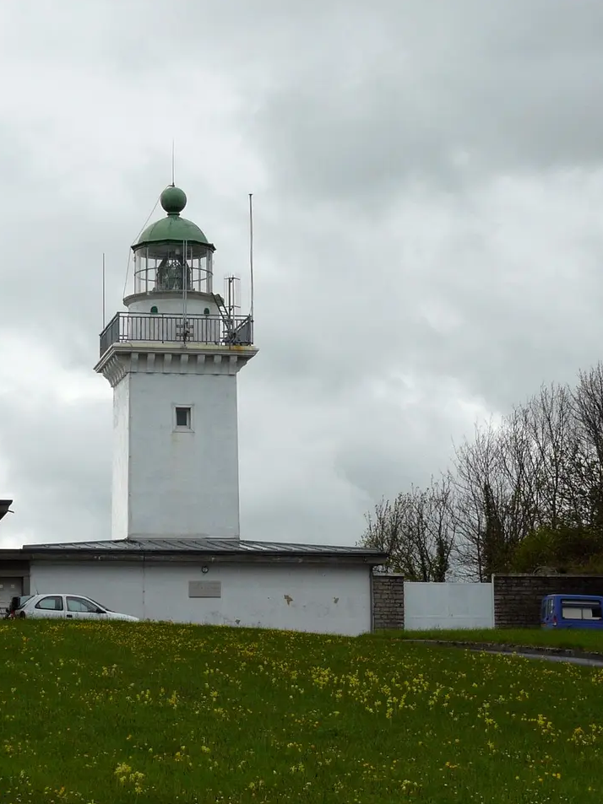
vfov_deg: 22.8
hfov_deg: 17.0
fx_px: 1999
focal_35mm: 86
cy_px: 401
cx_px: 99
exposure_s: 1/400
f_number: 5.6
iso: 100
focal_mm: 10.7
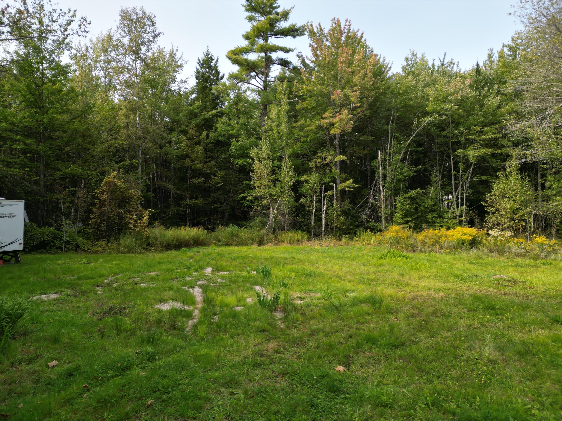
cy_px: 210
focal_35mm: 24
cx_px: 281
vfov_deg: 56.8
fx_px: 390
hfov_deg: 71.6
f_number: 1.7
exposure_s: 1/1000
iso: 110
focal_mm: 6.72
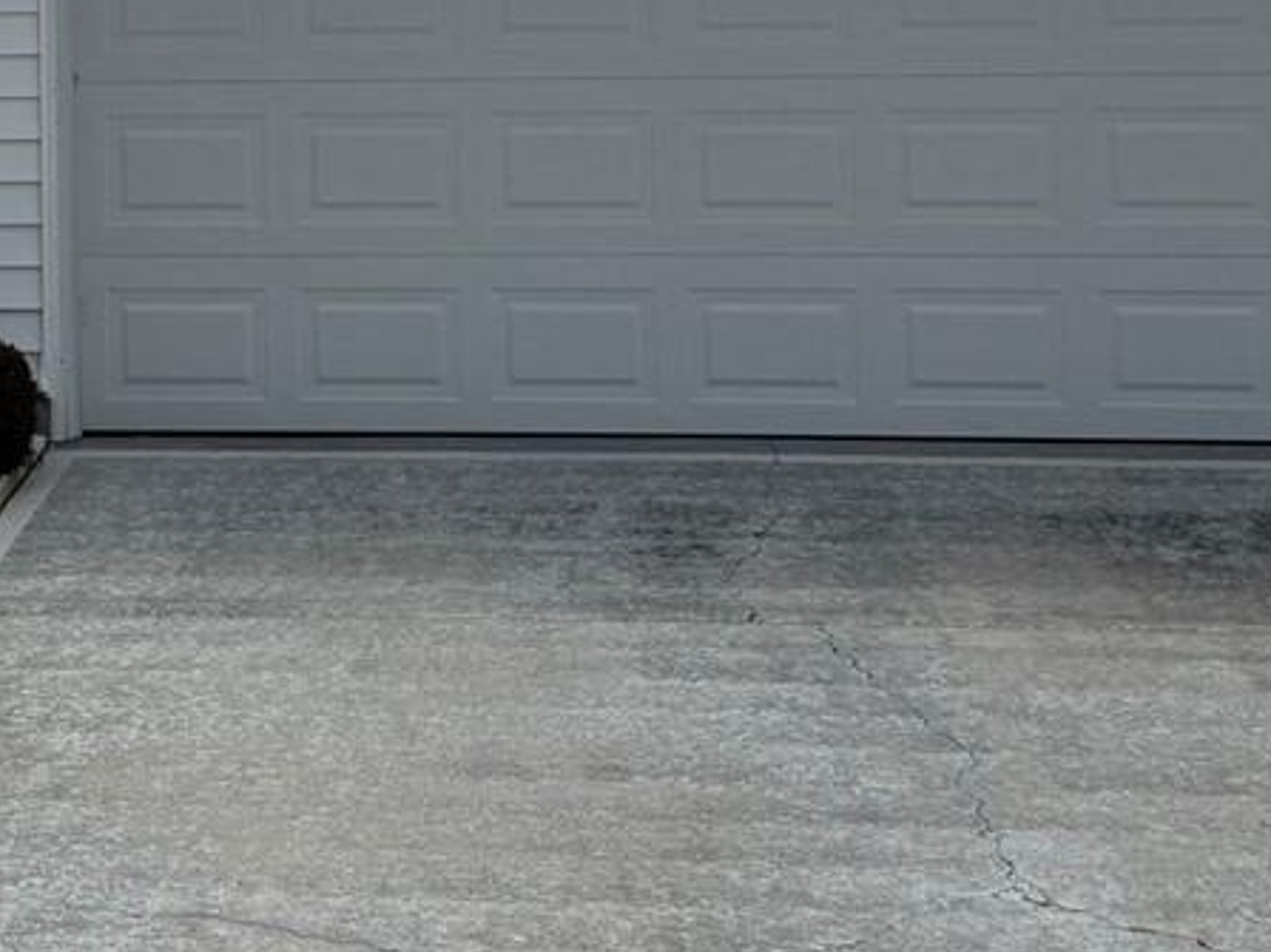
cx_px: 264
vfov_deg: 16.7
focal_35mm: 86
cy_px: -57
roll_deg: +1.0
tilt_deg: +3.2
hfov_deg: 22.5
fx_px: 3157
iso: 80
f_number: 1.78
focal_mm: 6.76
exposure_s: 1/10309
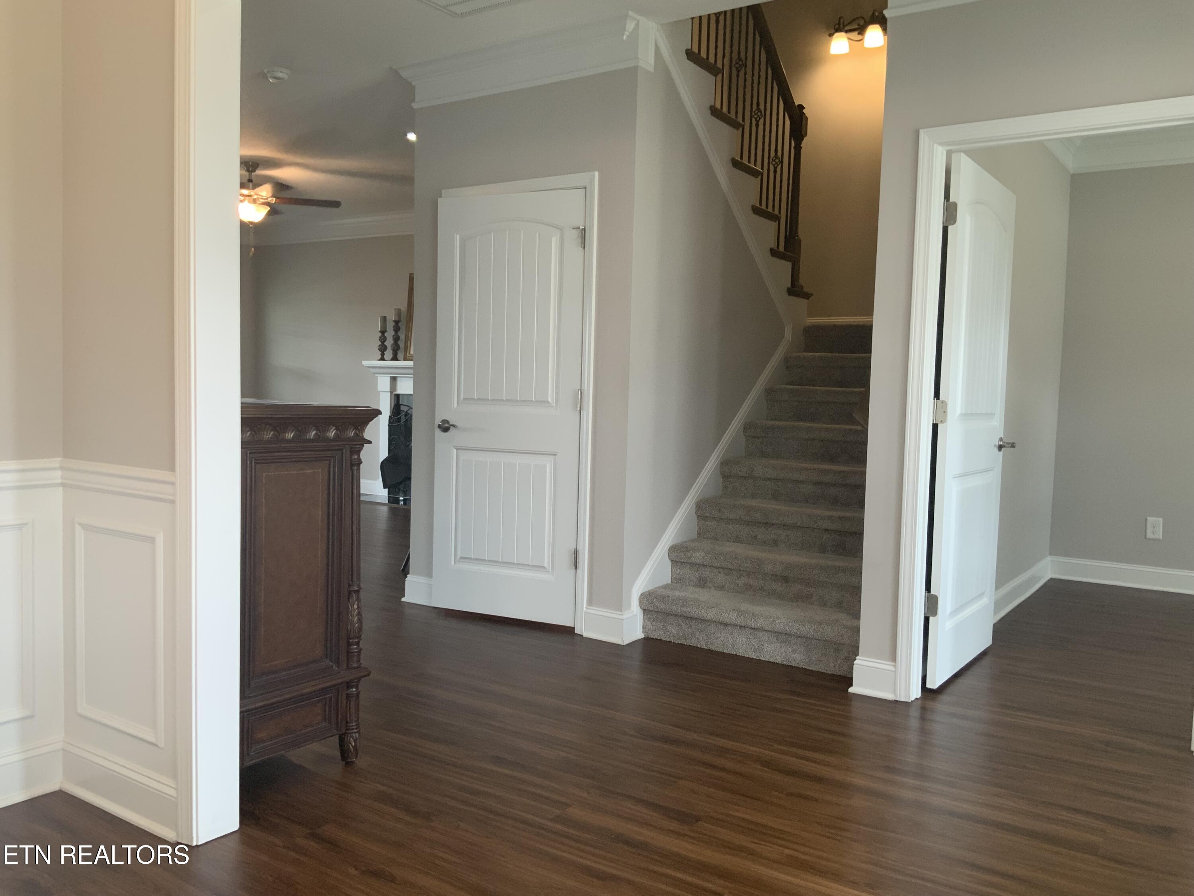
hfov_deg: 61.7
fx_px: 1000
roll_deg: -1.6
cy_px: 448
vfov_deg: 48.2
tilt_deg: -2.1
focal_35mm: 29
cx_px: 597
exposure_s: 1/60
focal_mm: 3
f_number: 1.8
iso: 64
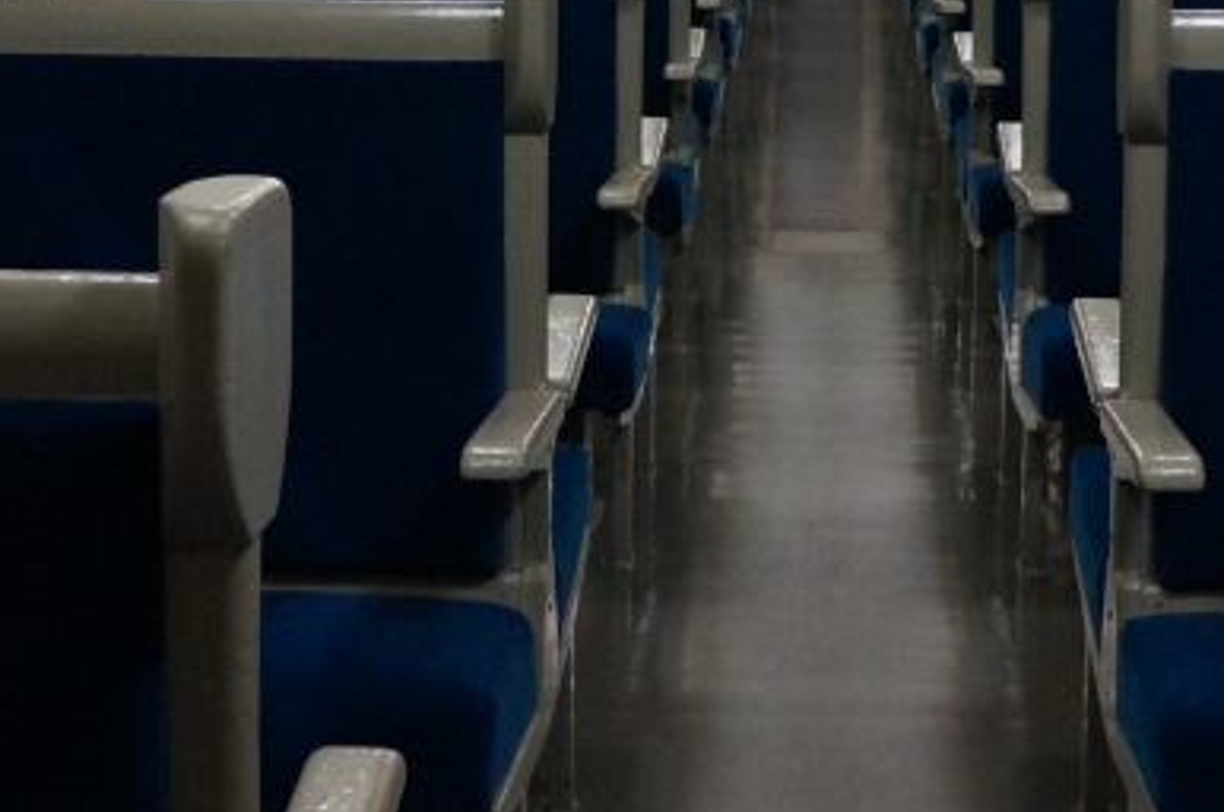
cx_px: 796
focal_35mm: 70
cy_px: -82
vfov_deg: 18.6
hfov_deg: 28.7
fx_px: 2376
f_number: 3.5
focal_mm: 18
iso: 3200
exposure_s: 1/160
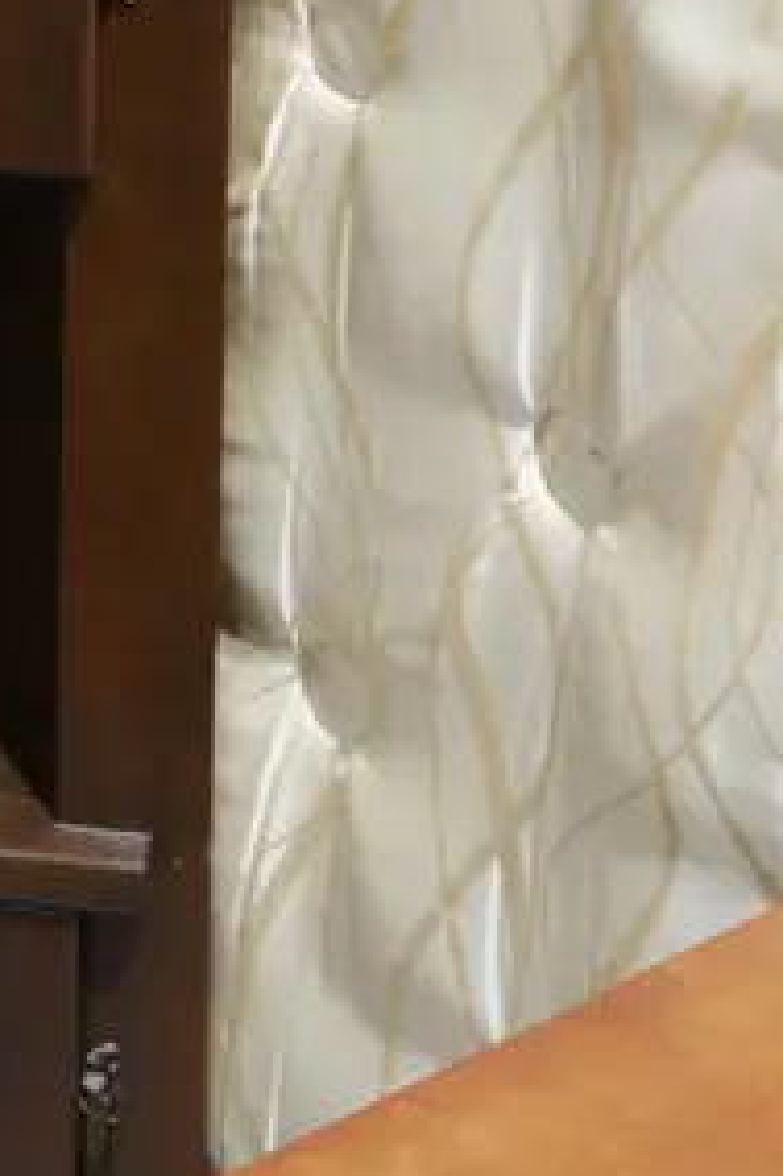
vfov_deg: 18.4
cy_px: -240
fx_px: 3430
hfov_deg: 12.5
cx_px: -344
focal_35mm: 105
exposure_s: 1/60
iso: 500
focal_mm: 14
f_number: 3.5
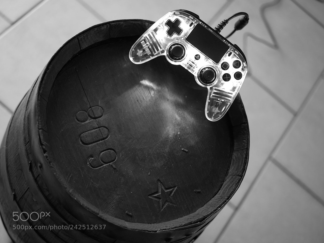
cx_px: 162
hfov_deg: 38.2
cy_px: 122
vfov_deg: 29.1
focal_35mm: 50
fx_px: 468
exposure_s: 1/5
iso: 200
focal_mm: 25
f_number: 1.7
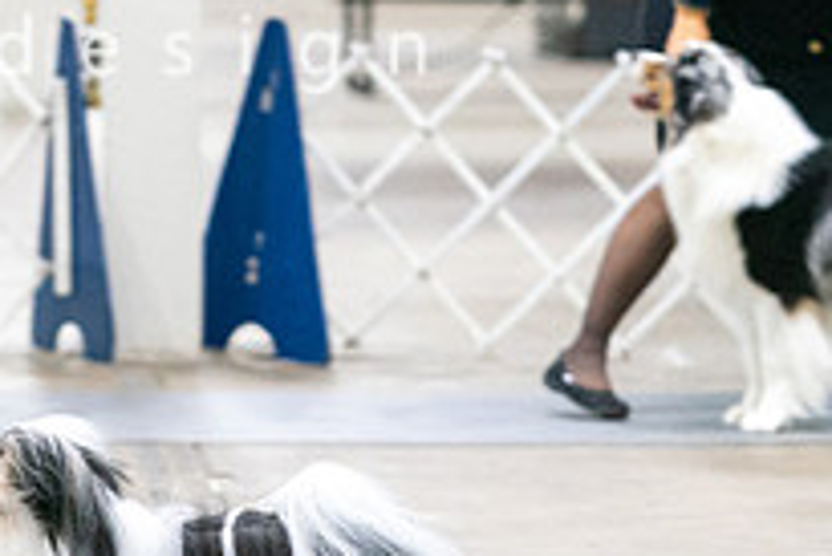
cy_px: 195
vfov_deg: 4.6
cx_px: -160
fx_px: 6938
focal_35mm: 300
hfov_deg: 6.8
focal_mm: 91
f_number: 2.8
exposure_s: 1/200
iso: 4000
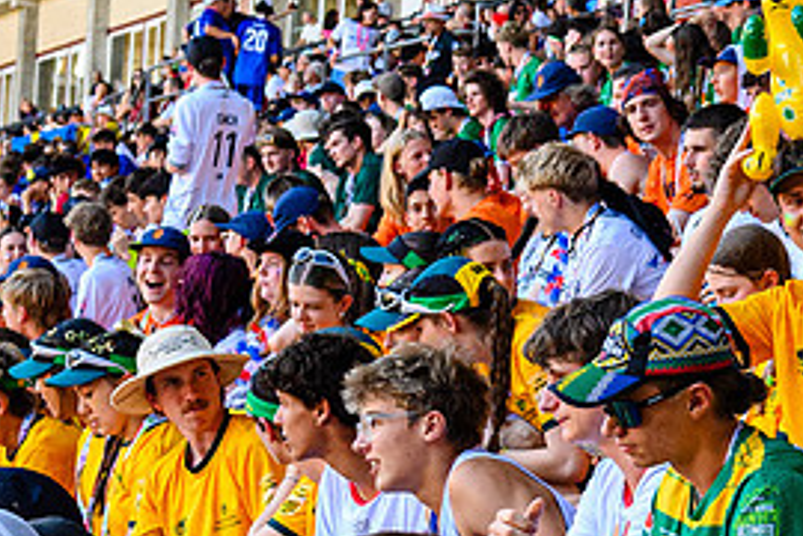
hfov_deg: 13.7
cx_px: 1093
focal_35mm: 143
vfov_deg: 9.6
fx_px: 3189
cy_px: 391
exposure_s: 1/800
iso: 4000
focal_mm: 42
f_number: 5.6
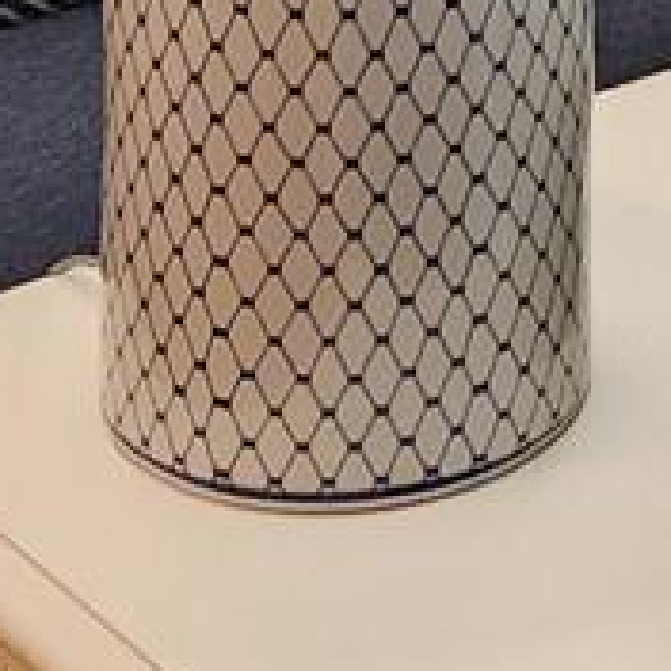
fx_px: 4057
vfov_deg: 8.3
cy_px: -1170
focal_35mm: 185
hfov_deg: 9.3
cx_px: 804
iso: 200
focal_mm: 6.4
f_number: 1.8
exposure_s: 1/120
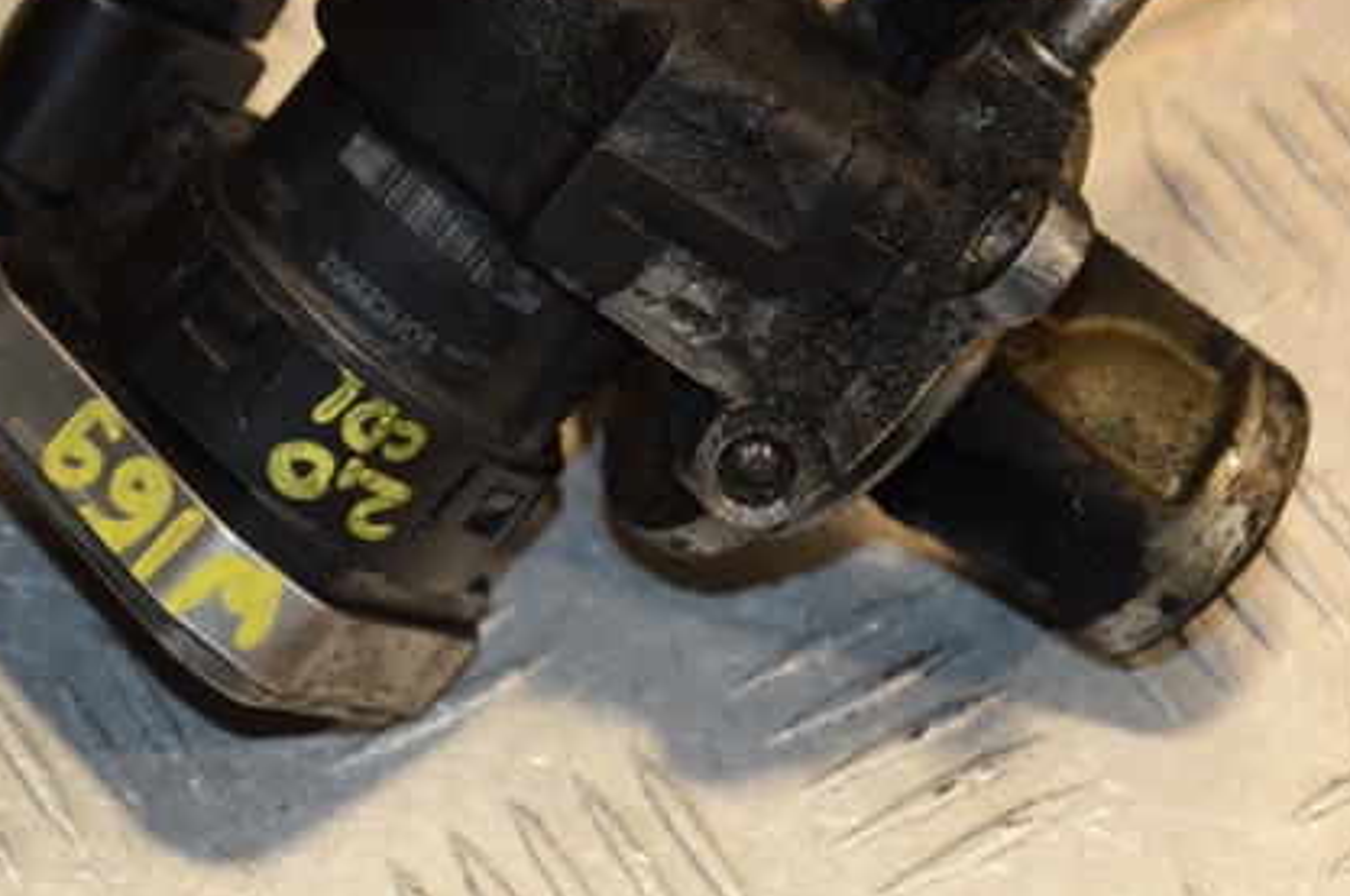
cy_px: 226
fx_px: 6471
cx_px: 489
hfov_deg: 11.9
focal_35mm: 173
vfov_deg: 7.9
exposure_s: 1/160
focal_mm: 75
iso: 800
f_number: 5.3
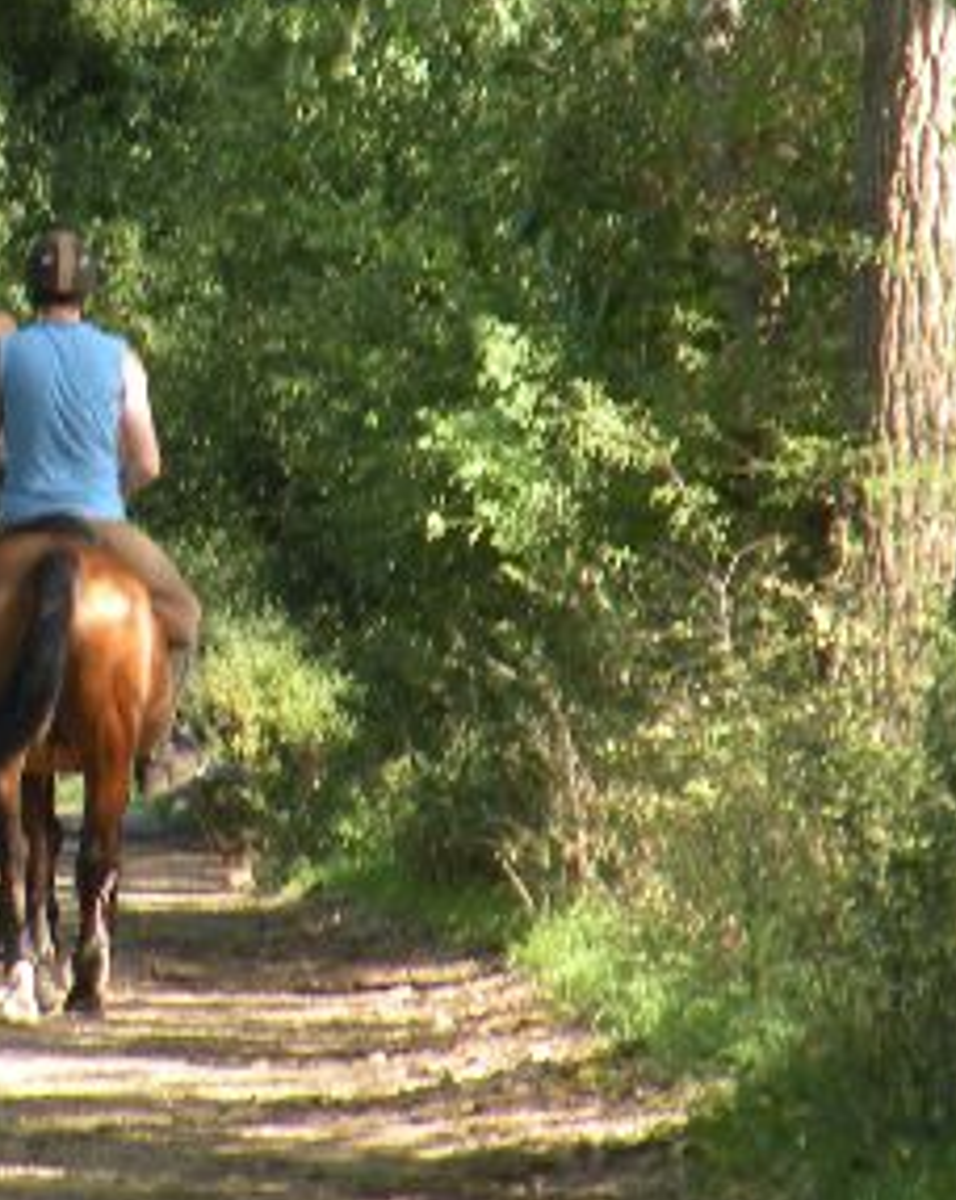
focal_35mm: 514
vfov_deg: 3.8
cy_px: 545
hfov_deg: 3.0
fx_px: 18218
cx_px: -201
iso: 100
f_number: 5
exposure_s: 1/70.2
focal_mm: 33.3
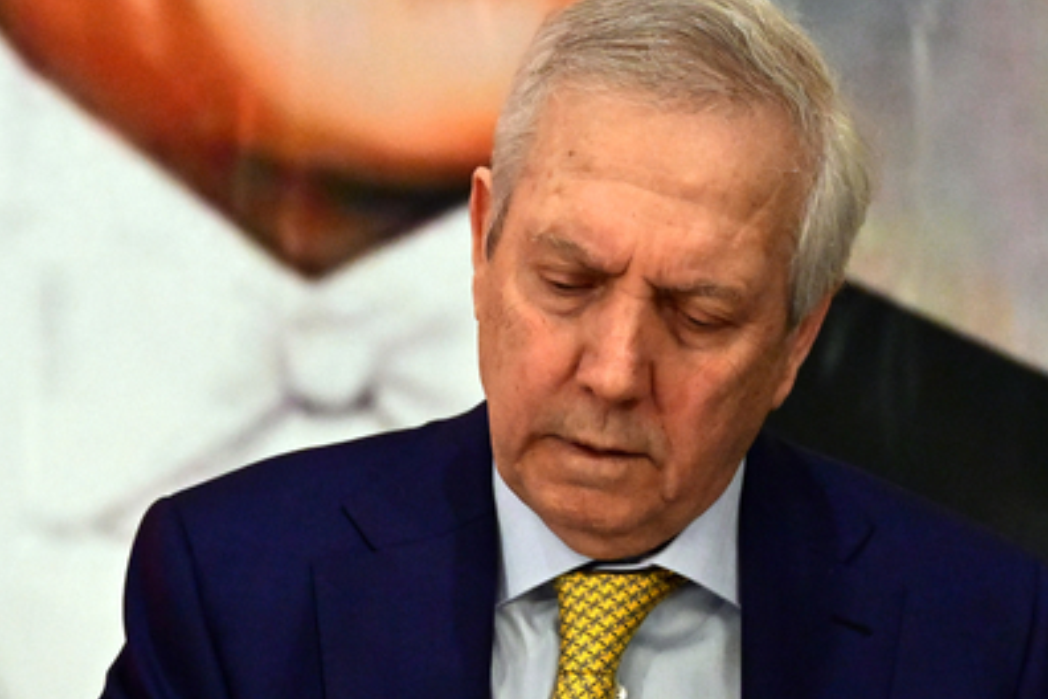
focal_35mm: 125
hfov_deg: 16.4
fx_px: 3639
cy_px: 543
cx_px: 500
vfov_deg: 10.9
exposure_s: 1/400
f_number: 2.8
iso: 4000
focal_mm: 44
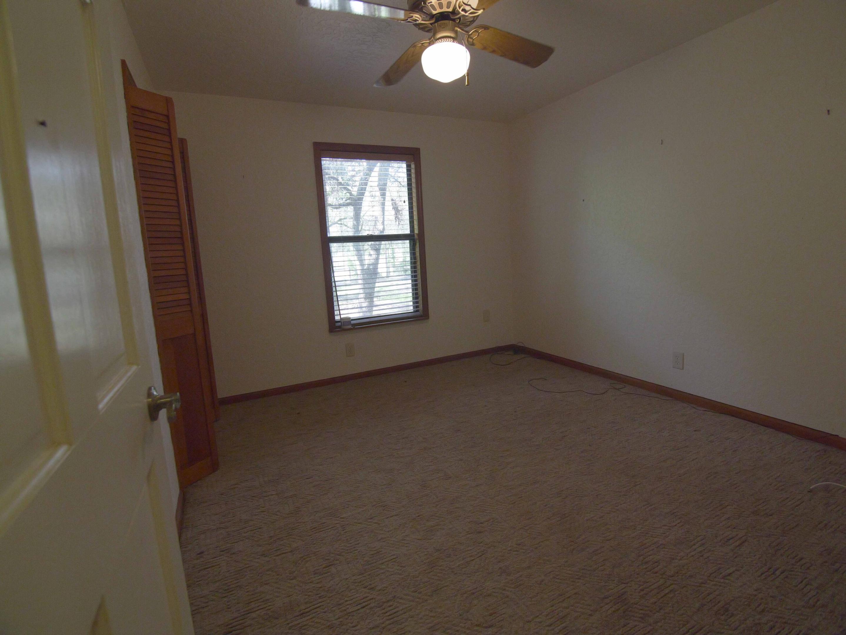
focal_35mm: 16
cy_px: 318
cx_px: 423
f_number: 2.5
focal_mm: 8
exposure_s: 1/200
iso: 2000
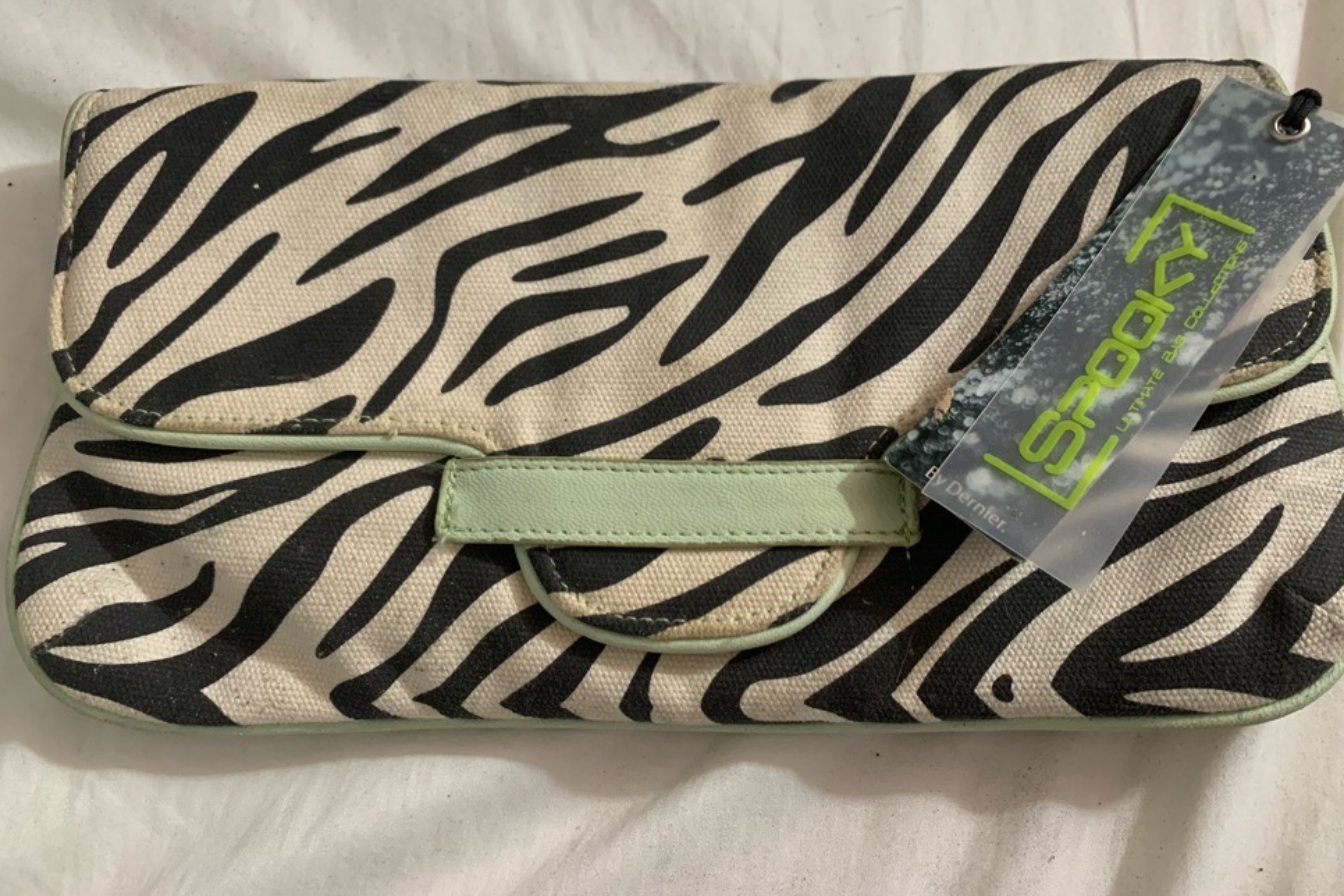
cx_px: 690
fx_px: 1045
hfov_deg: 65.5
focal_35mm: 28
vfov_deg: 46.3
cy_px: 380
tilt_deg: -66.9
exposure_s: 1/57
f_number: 1.8
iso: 400
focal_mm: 4.25
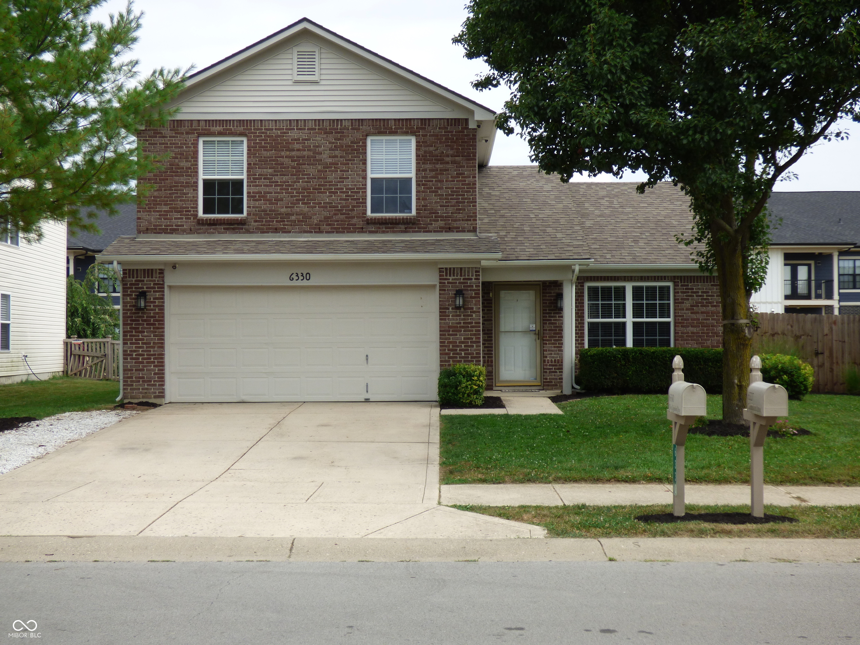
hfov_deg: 42.1
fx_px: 1118
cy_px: 322
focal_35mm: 45
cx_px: 430
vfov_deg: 32.2
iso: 100
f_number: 3.7
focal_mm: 7.79
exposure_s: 1/640
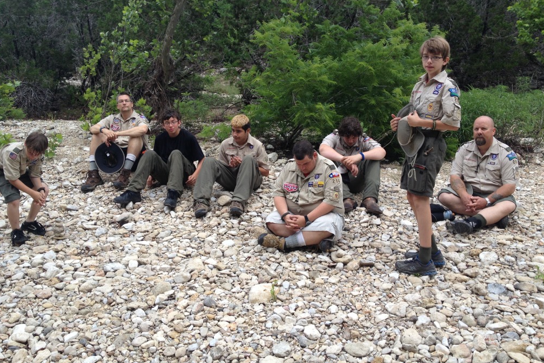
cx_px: 270
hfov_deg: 51.9
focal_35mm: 37
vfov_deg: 35.9
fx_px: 559
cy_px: 163
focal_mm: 4.28
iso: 50
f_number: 2.4
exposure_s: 1/237
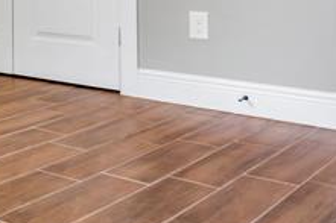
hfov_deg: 22.5
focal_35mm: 74
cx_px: -167
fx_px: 690
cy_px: -67
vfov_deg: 17.3
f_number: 5.6
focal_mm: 16
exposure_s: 1/5
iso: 100
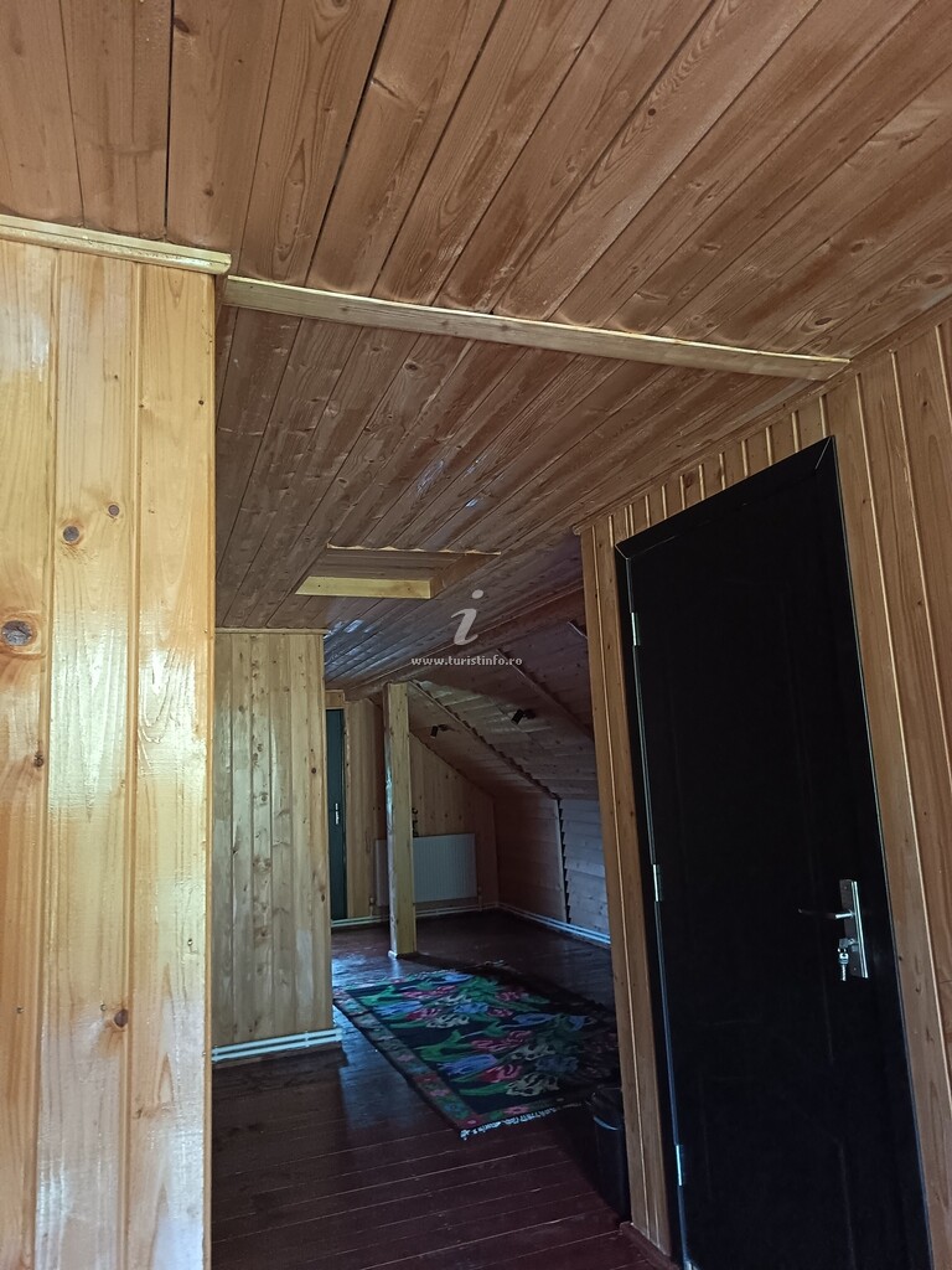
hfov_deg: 56.8
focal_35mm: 24
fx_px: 880
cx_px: 476
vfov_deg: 71.6
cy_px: 635
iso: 5296
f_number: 1.75
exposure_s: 1/24
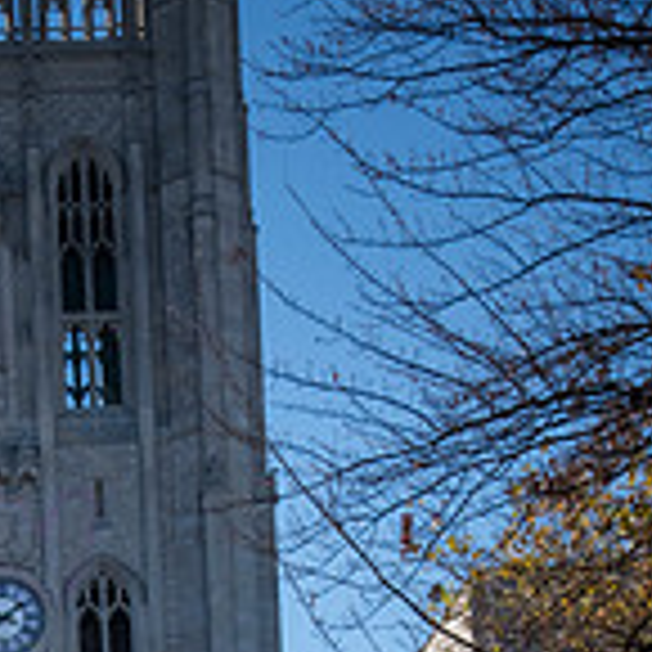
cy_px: 944
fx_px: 2919
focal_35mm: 137
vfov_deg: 12.2
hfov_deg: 12.6
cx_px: 49
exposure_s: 1/160
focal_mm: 52
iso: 640
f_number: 20
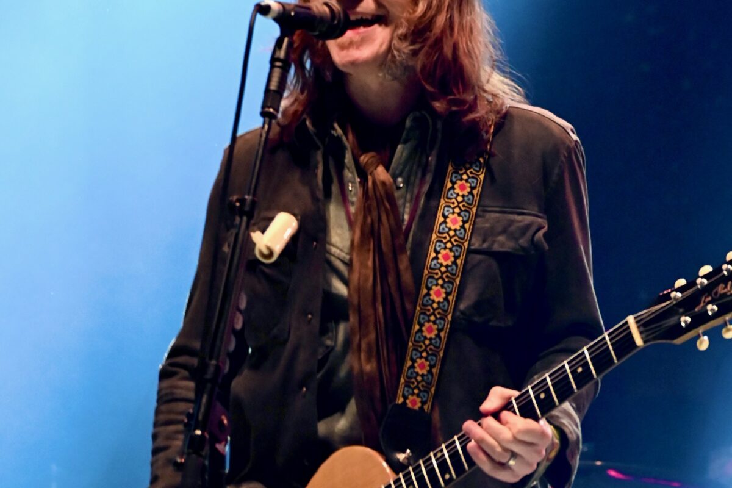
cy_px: 244
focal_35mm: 243
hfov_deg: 8.5
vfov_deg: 5.7
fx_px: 4941
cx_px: 366
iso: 3200
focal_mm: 162
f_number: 5.3
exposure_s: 1/125
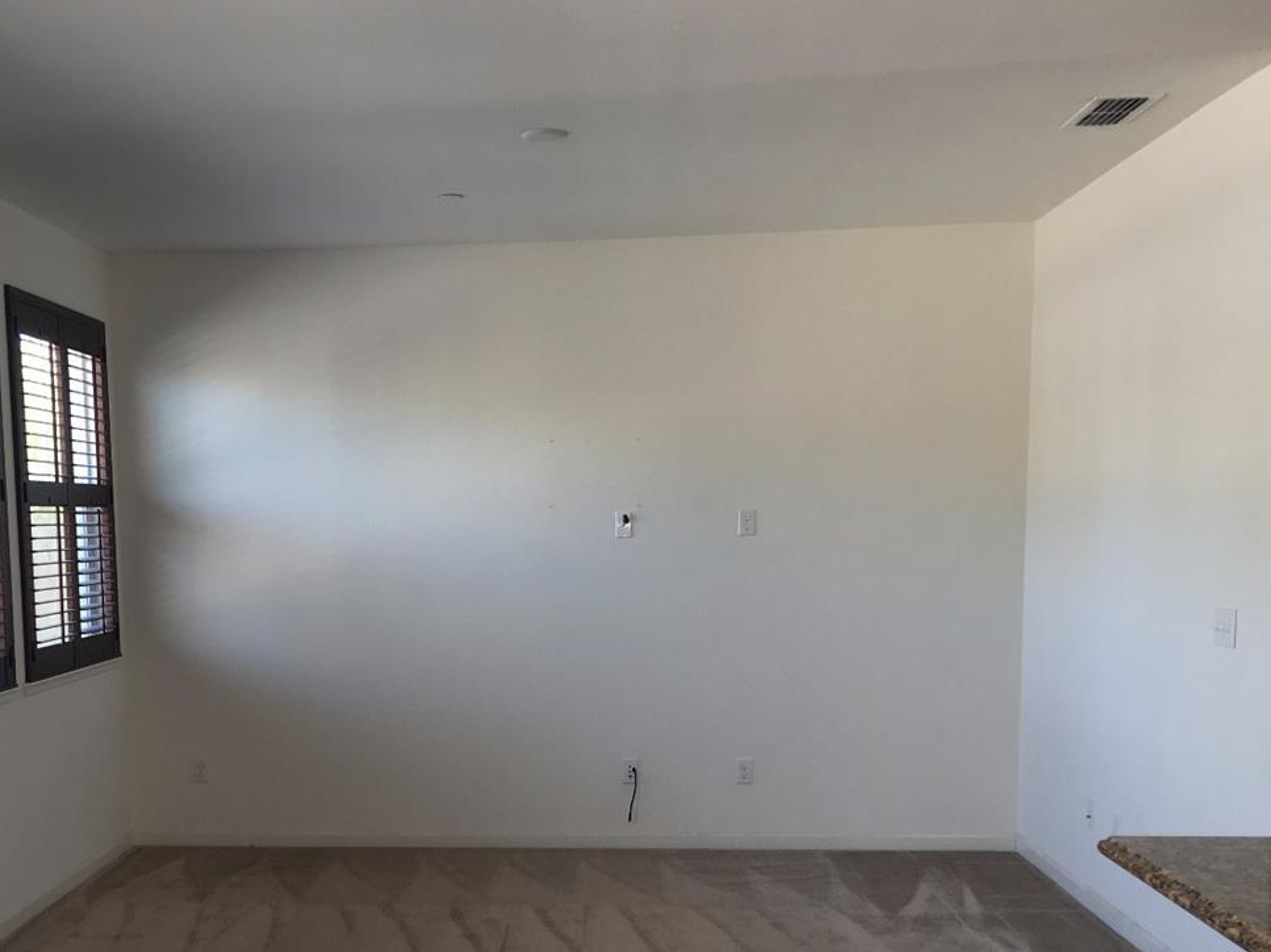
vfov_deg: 31.5
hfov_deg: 41.6
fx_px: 1651
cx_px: 436
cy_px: 725
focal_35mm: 45
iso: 32
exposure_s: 1/30
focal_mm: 4.15
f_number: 2.2
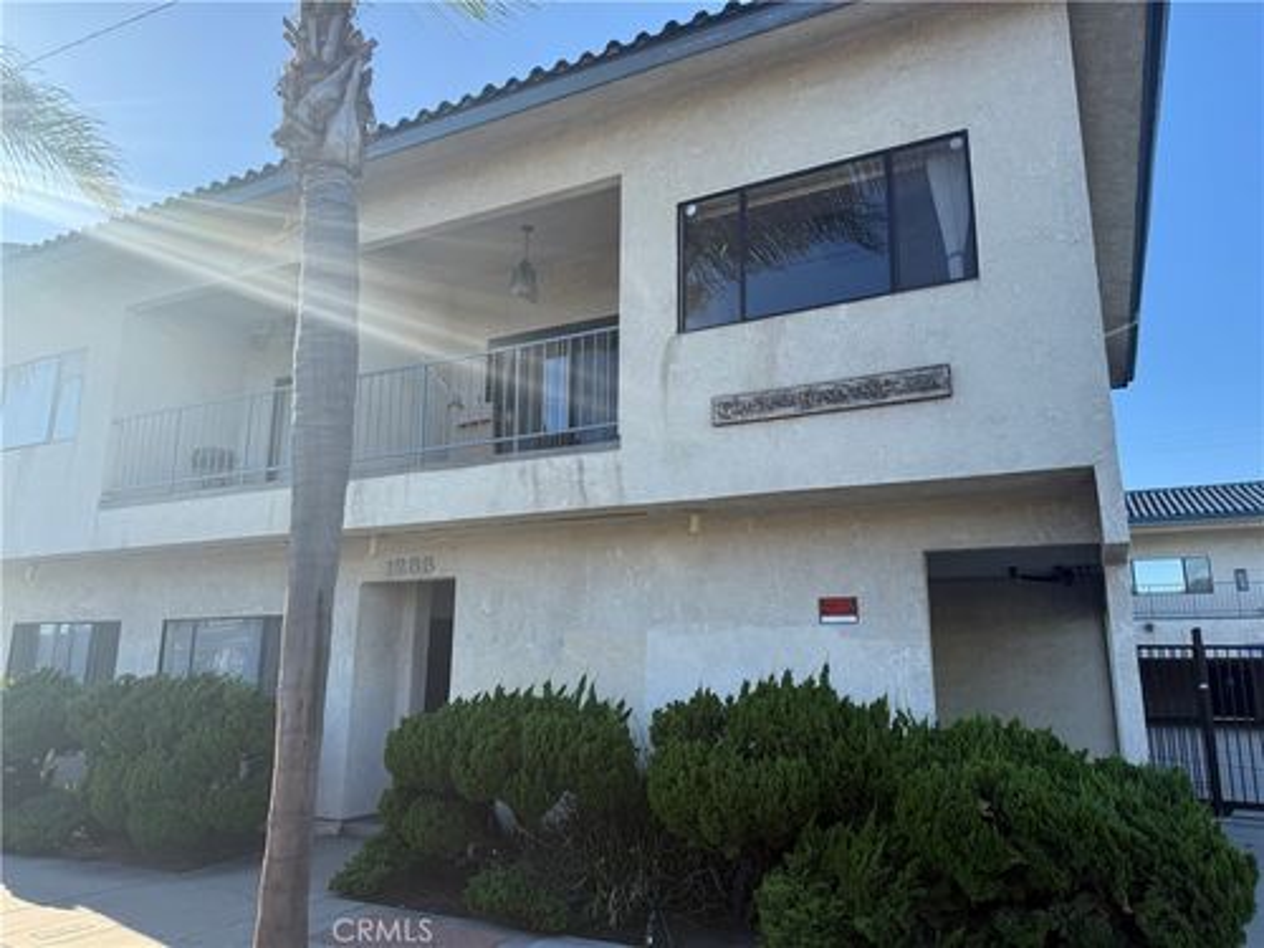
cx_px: 632
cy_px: 474
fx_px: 876
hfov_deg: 71.6
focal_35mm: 24
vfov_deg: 56.8
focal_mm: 6.76
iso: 100
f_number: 1.78
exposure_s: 1/2110
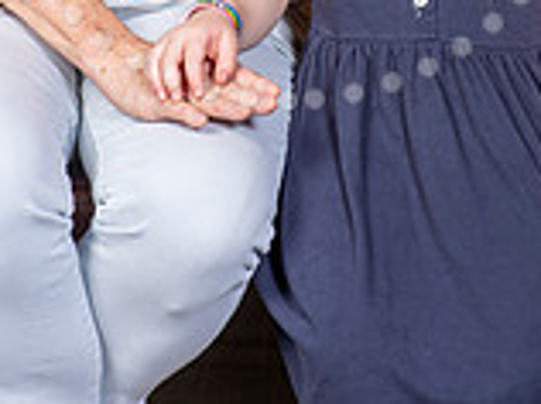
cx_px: 289
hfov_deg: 11.1
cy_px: -216
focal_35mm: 178
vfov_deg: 8.1
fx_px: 2778
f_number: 7.1
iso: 160
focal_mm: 65
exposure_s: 1/125
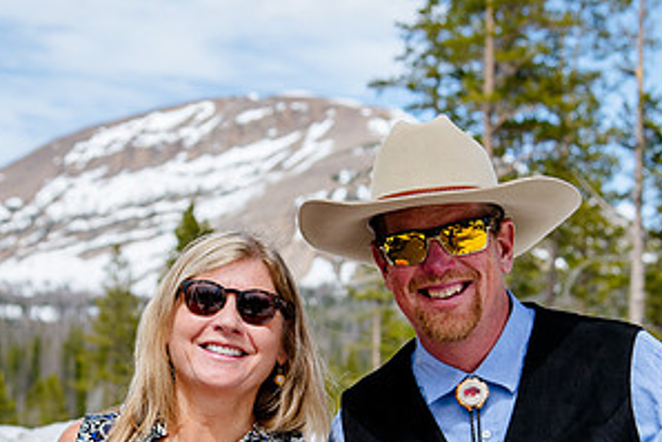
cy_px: 327
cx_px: 258
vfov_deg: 10.6
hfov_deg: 15.9
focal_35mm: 129
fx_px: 2373
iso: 250
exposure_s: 1/1000
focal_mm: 58
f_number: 5
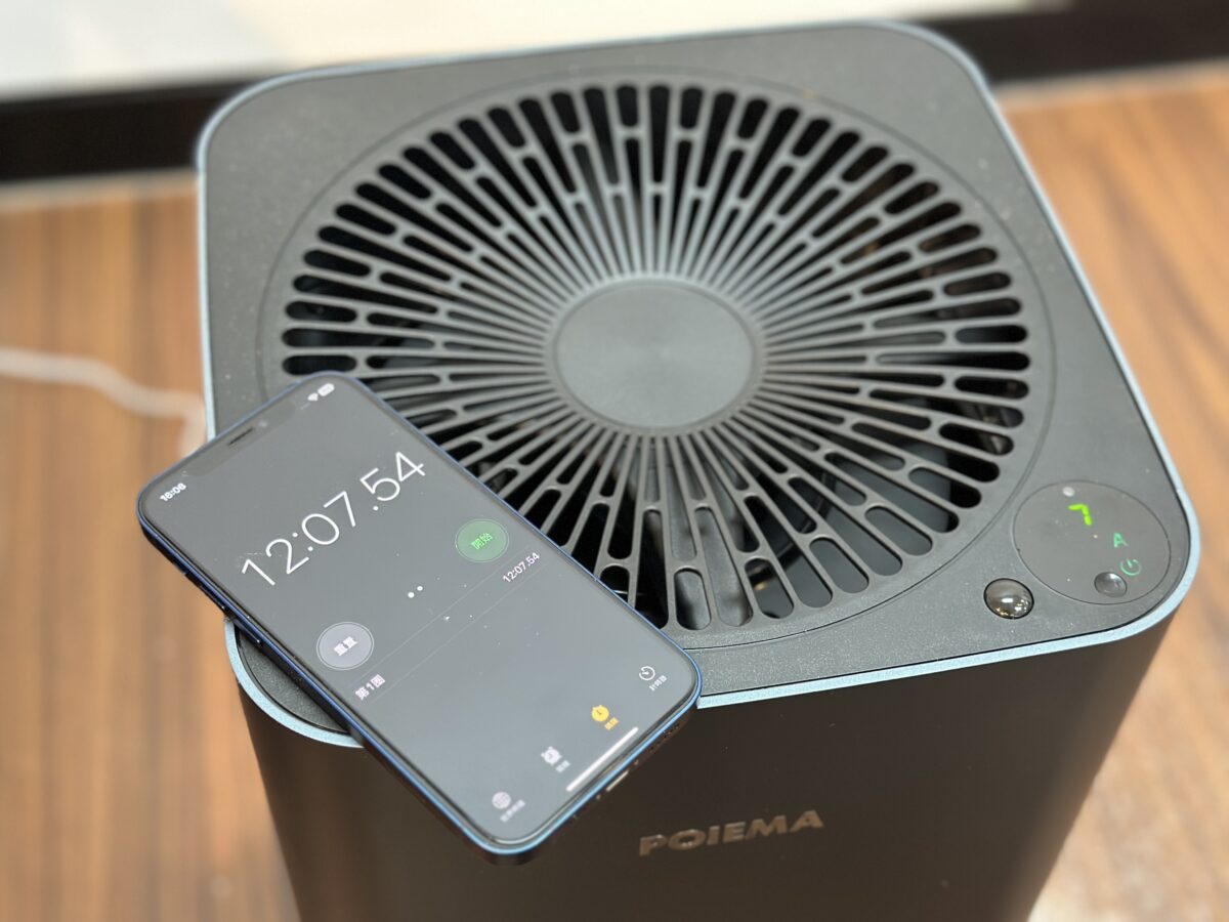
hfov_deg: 39.7
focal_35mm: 48
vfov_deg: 30.3
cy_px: 461
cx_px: 614
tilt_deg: -51.8
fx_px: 1704
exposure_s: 1/40
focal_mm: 6.86
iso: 500
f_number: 1.78
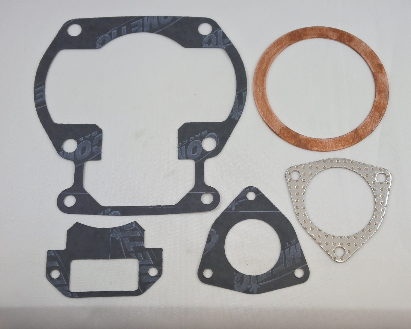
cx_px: 201
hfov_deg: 38.8
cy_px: 162
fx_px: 584
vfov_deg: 31.5
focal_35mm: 48
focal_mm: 15.7
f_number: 4.2
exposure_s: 1/200
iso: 400
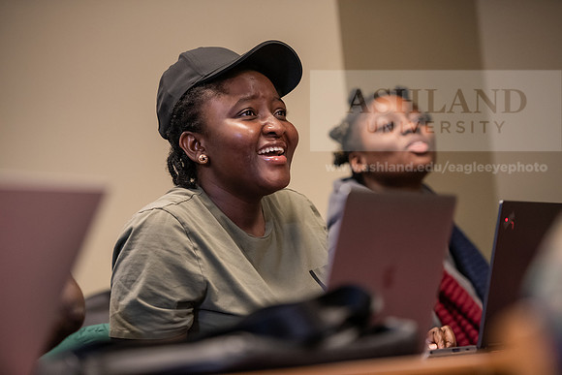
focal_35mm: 130
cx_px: 281
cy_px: 188
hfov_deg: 15.8
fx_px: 2030
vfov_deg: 10.6
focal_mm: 130
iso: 2500
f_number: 2.8
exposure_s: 1/200
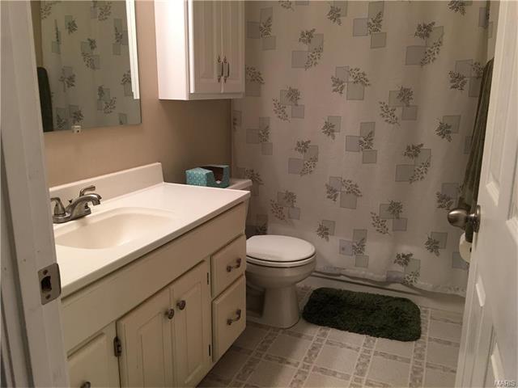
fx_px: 434
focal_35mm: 29
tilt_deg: -12.4
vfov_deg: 48.2
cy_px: 194
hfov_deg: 61.7
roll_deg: -0.5
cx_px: 259
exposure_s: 1/15
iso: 32
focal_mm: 4.15
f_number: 2.2
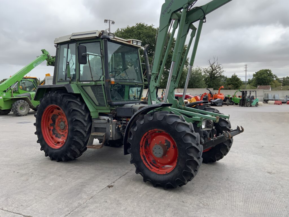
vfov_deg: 48.2
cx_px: 144
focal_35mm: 29
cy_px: 108
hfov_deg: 61.7
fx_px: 242
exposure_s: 1/728
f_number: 1.8
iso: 16
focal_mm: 3
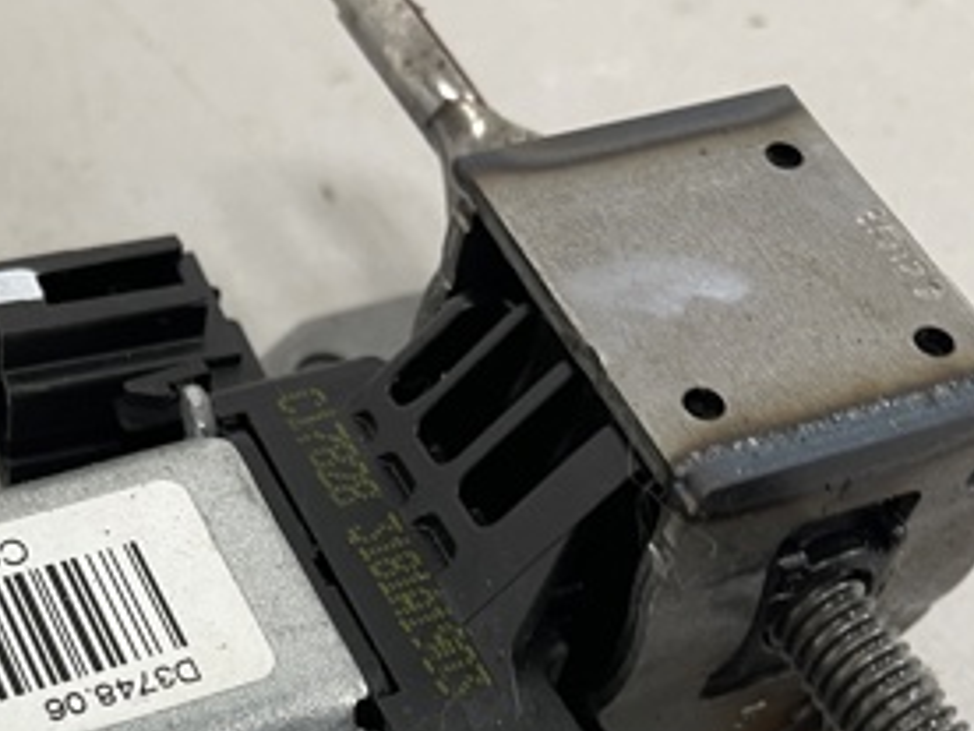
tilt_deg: -56.3
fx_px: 1632
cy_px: 777
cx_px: 176
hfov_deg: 32.2
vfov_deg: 23.8
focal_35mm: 58
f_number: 1.6
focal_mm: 5.1
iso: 80
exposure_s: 1/50
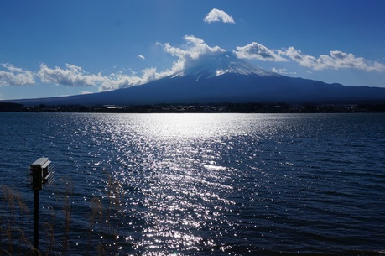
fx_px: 363
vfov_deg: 38.6
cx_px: 170
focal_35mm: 34
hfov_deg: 55.7
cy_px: 102
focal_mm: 16
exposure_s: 1/640
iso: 100
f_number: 13
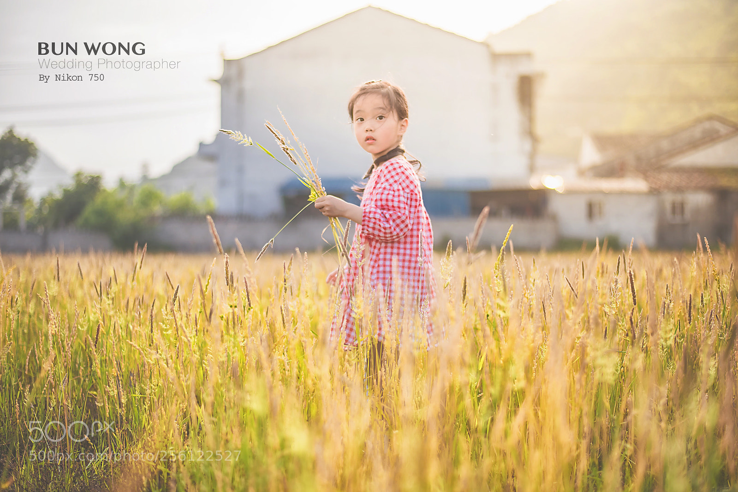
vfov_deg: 27.0
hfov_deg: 39.6
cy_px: 246
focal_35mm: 50
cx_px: 369
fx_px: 1025
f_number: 1.8
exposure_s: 1/640
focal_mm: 50
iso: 100
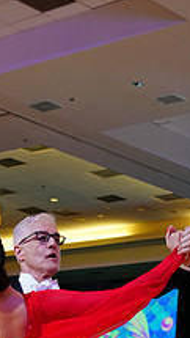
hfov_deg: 10.1
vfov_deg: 17.2
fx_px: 1039
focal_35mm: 116
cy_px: 453
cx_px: -89
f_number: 4
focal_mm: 41
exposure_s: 1/400
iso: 2500
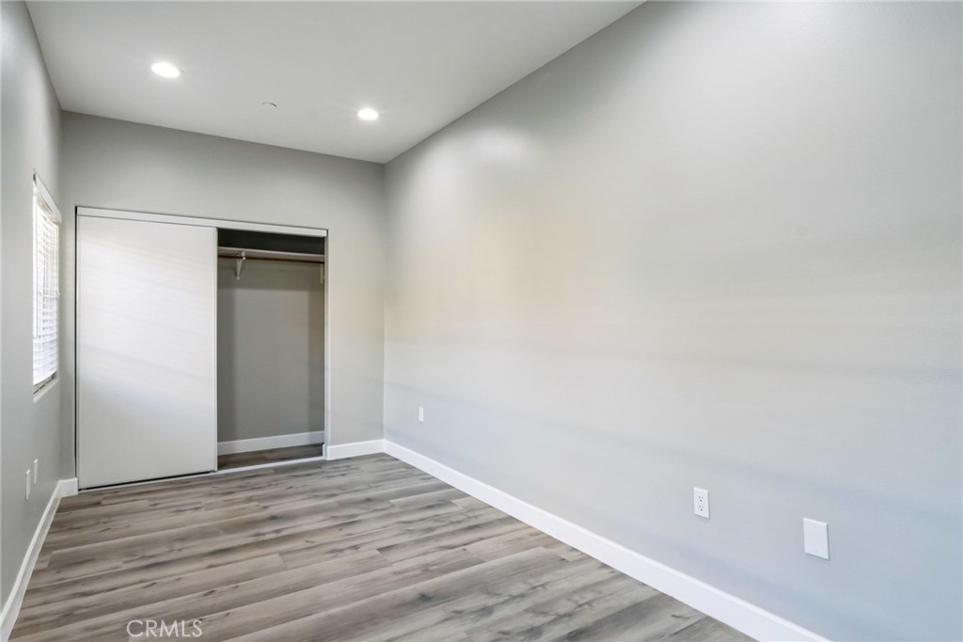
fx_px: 481
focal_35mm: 18
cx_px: 482
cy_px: 321
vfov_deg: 67.3
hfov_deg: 90.0
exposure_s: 1/20
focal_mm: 12
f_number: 9
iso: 400
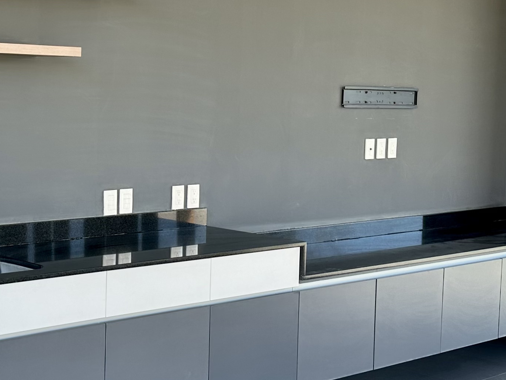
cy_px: 184
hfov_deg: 27.6
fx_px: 994
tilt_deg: -4.8
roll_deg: +0.5
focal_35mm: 68
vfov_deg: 21.6
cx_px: 63
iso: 64
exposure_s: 1/216
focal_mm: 6.86
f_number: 1.78
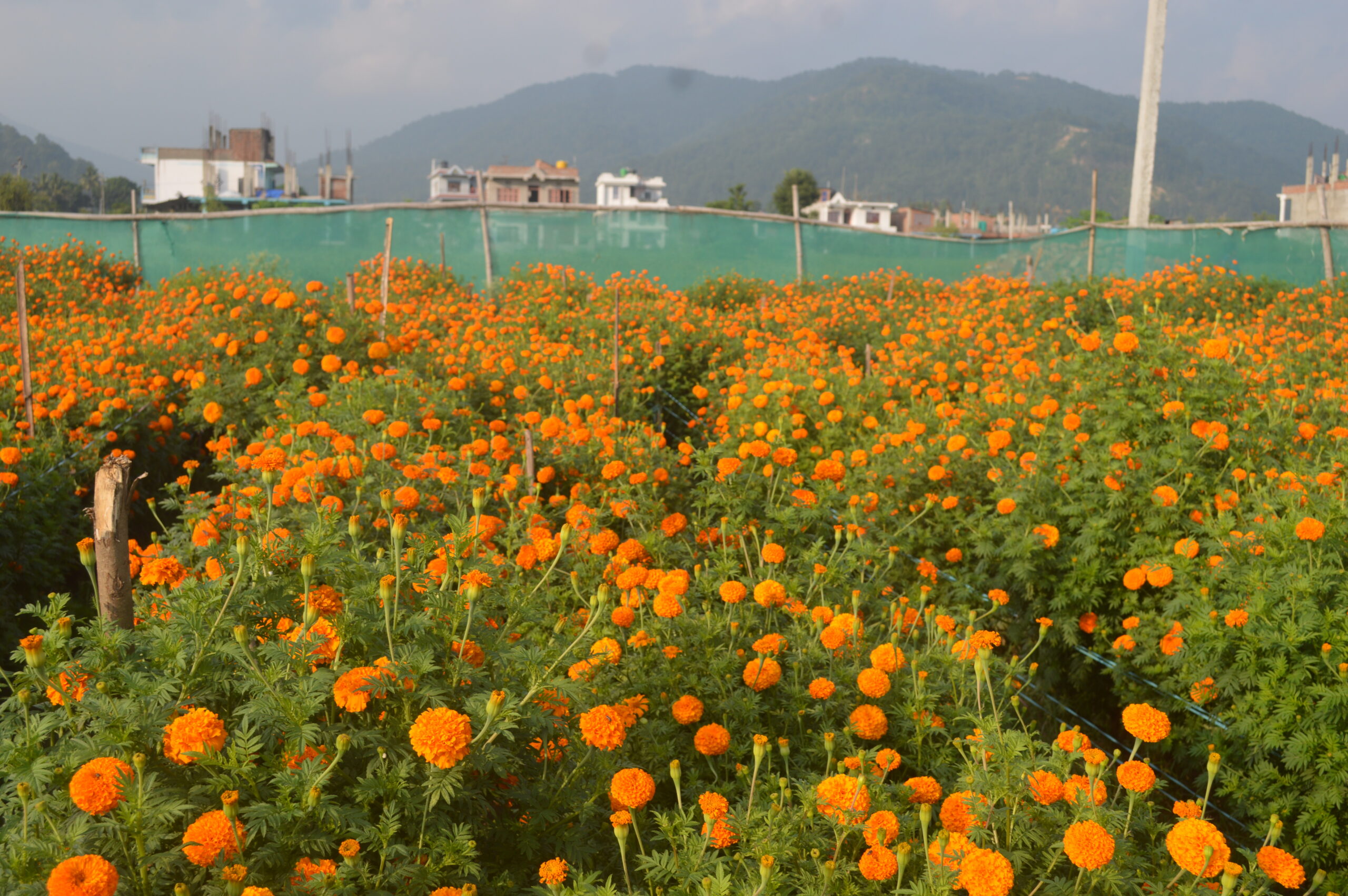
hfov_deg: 49.6
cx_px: 674
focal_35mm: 39
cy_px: 448
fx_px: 1459
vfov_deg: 34.1
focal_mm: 26
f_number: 6.3
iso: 100
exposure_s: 1/160
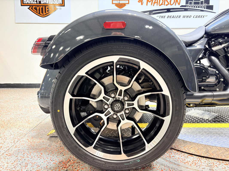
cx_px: 114
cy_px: 86
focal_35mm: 26
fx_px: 172
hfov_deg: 67.3
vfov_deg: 53.1
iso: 125
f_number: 1.6
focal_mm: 5.96
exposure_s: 1/60
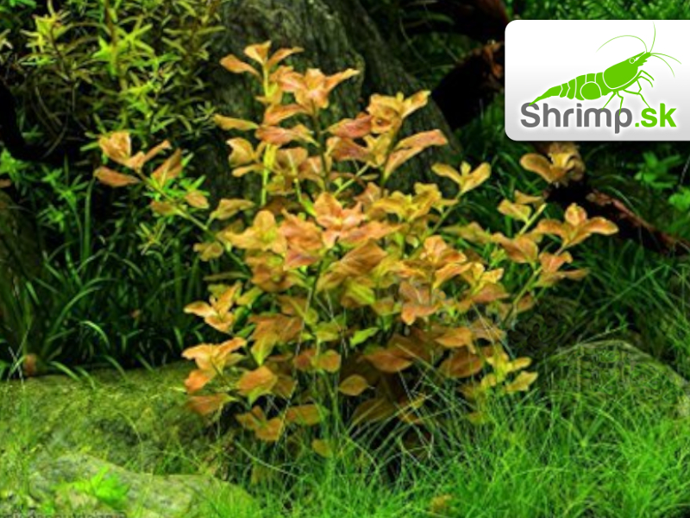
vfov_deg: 39.7
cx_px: 345
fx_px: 718
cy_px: 259
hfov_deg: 51.4
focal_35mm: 36
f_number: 3.2
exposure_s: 1/40
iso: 80
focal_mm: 6
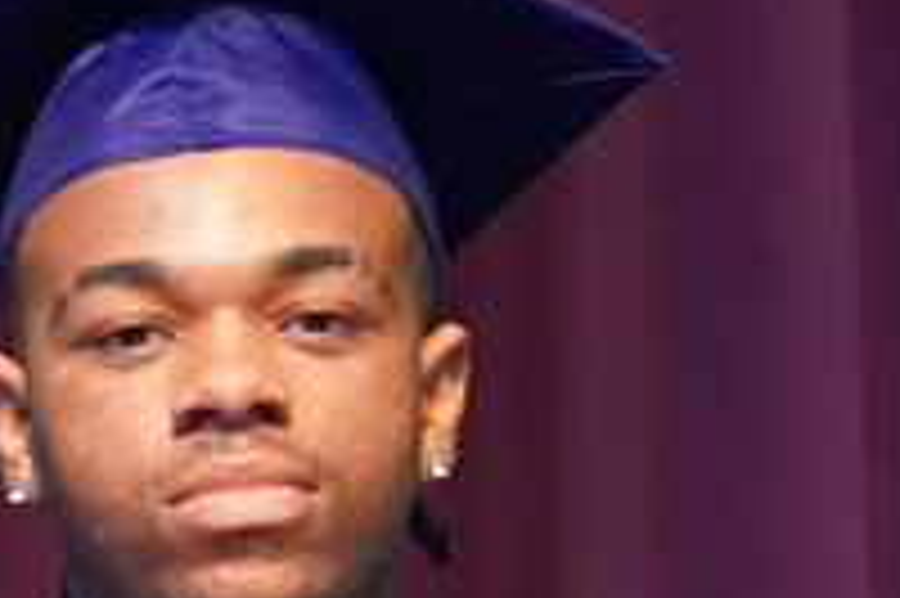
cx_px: -76
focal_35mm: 425
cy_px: 1153
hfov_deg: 4.8
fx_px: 10616
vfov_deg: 3.2
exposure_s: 1/160
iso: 4000
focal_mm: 83
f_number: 4
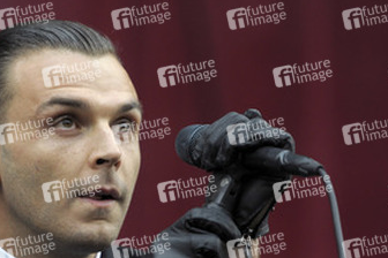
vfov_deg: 4.1
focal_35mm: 332
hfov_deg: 6.2
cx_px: 156
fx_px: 3574
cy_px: 160
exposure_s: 1/320
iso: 400
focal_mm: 165
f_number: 2.8
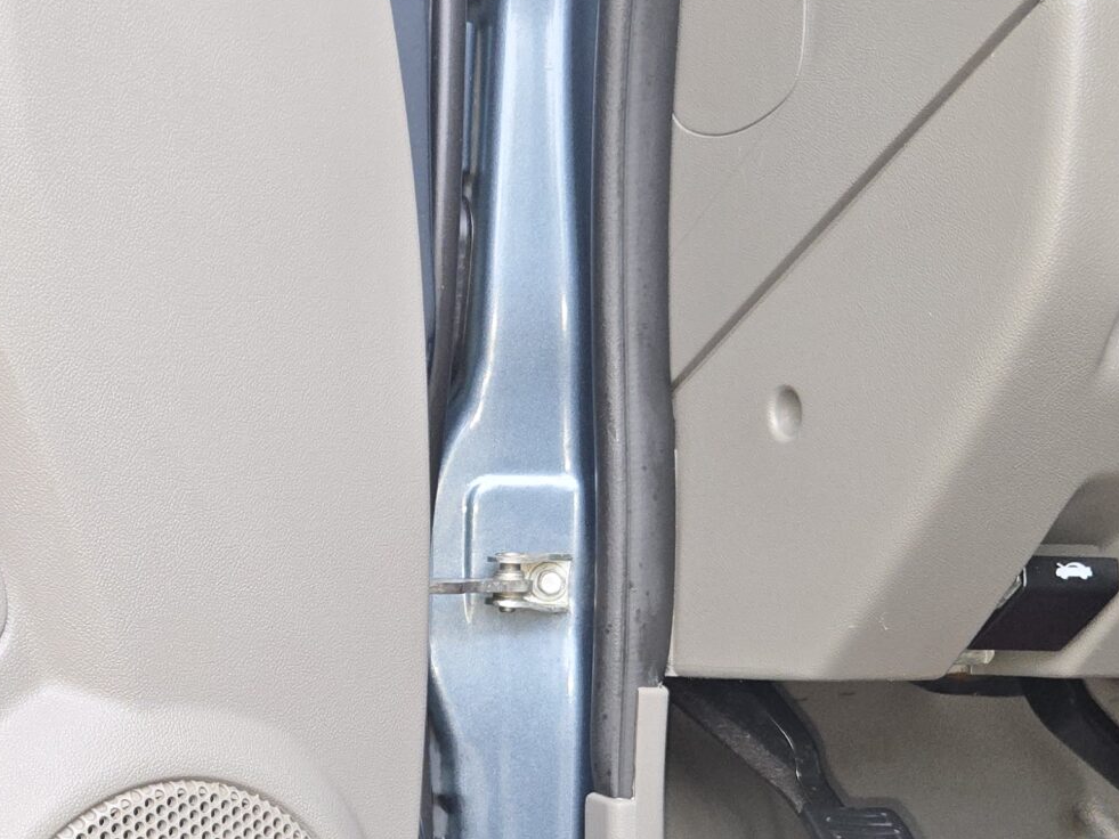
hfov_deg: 30.9
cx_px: 137
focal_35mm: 60
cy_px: 621
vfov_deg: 24.2
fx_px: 1940
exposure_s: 1/60
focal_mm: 5.4
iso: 64
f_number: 1.8
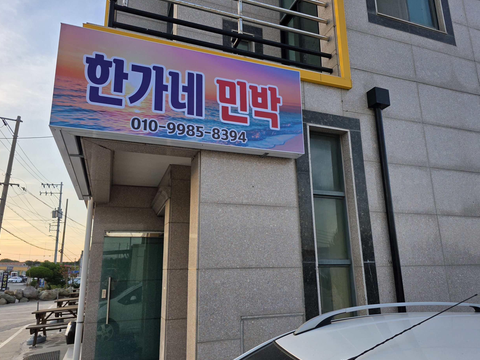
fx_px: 333
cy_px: 185
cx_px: 239
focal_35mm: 24
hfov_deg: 71.6
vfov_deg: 56.8
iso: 40
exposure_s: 1/359
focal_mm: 6.3
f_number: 1.7
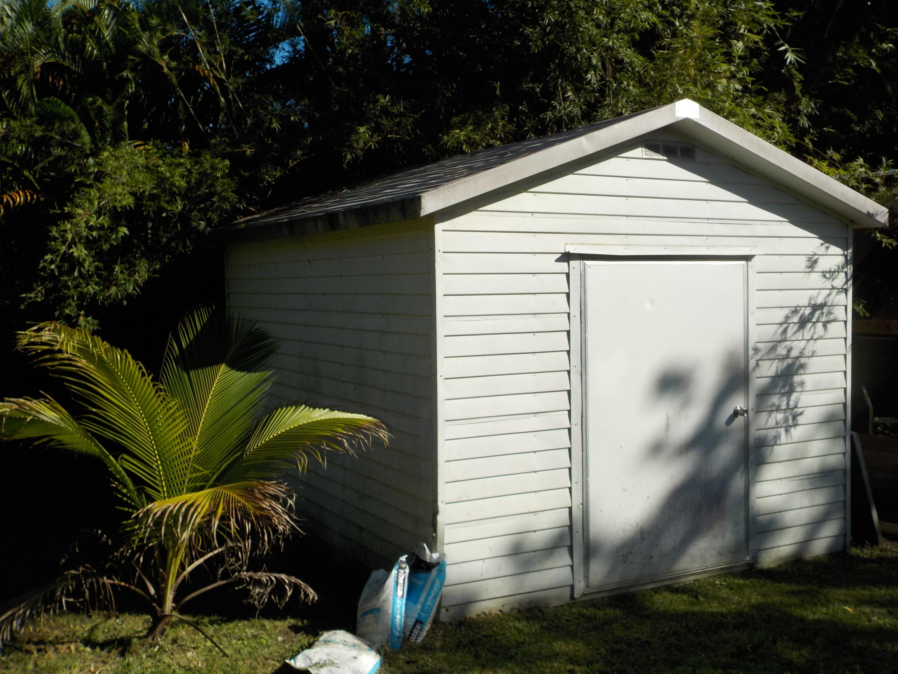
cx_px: 449
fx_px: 986
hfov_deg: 49.0
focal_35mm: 38
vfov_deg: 37.7
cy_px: 337
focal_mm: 5.2
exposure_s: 1/1250
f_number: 3.7
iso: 125
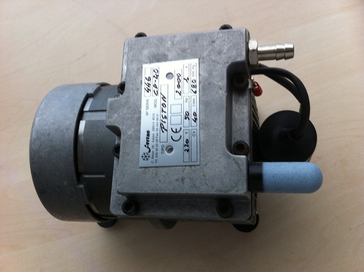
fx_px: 368
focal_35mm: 35
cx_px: 182
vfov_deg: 40.6
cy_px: 136
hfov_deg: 52.7
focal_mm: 3.85
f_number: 2.8
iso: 80
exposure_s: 1/17
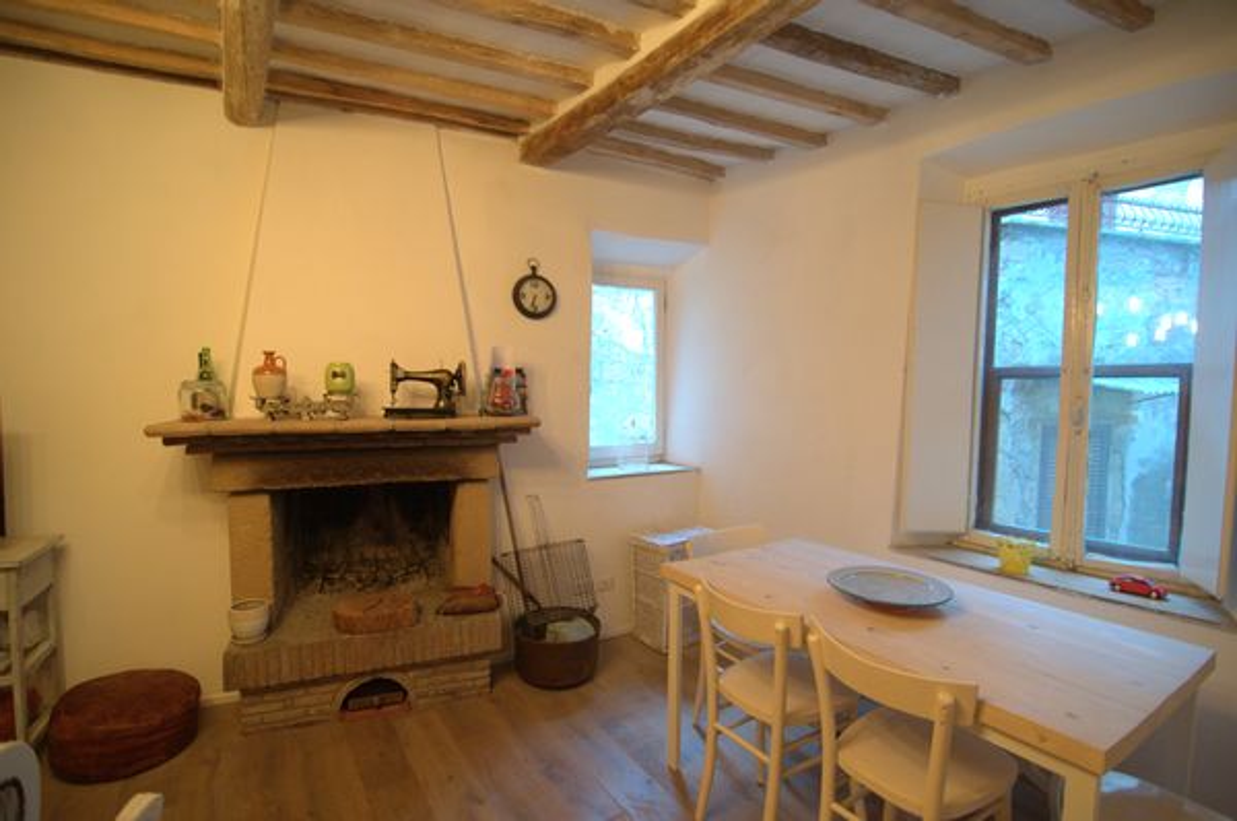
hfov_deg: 95.1
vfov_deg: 71.9
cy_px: 410
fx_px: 566
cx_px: 618
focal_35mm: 16
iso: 800
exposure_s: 1/30
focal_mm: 11
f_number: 2.8
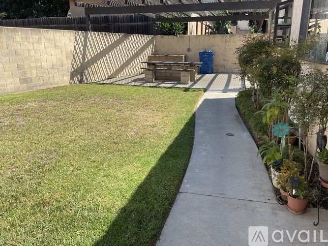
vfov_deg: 48.2
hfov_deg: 61.7
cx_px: 164
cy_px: 123
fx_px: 275
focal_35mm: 29
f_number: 1.8
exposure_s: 1/1098
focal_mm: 3
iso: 16
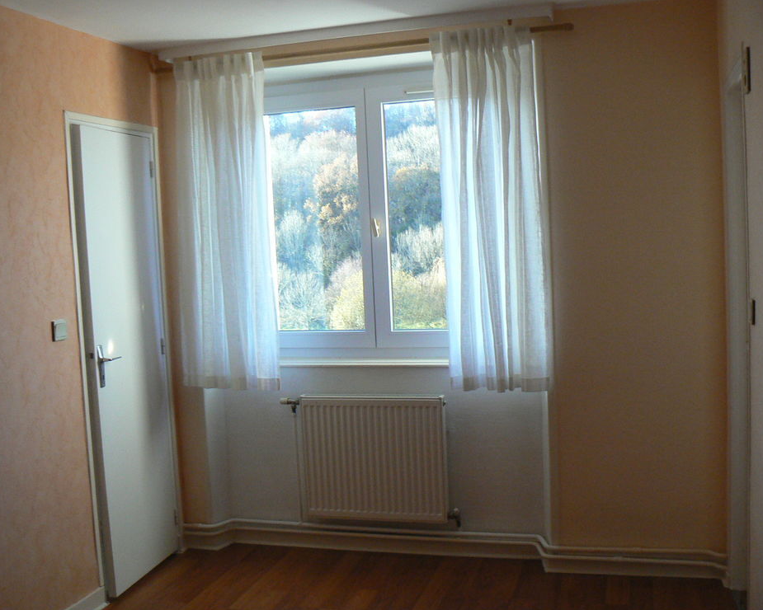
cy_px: 308
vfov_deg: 39.2
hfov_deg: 47.9
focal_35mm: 38
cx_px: 379
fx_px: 858
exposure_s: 1/100
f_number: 2.8
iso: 200
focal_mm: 6
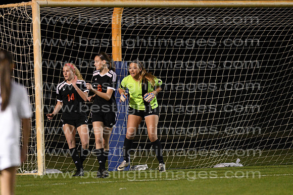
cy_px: 98
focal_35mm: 450
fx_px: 3663
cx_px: 146
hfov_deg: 4.6
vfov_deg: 3.1
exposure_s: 1/640
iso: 8000
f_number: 3.2
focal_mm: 300
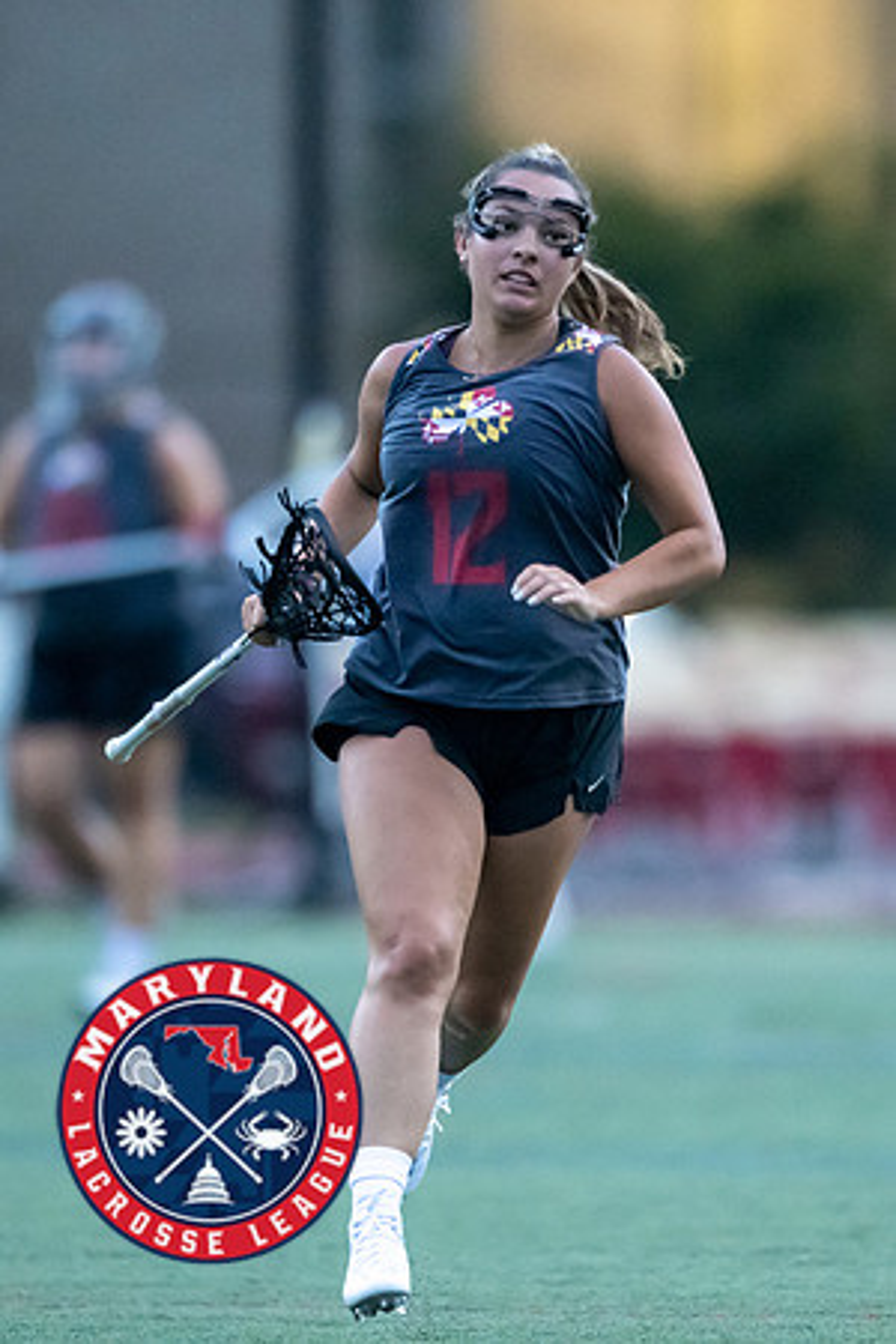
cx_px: 514
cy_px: 590
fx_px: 25122
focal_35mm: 673
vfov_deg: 3.1
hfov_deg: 2.0
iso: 16000
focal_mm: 400
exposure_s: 1/1000
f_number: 2.8
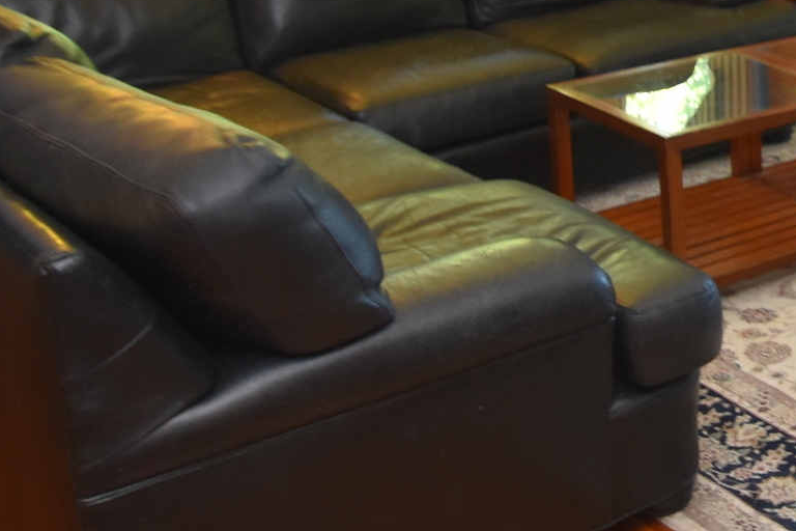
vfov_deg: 21.8
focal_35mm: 60
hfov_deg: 27.1
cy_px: 1
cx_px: 1076
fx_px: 1327
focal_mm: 10
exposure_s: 1/80
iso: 800
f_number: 4.5
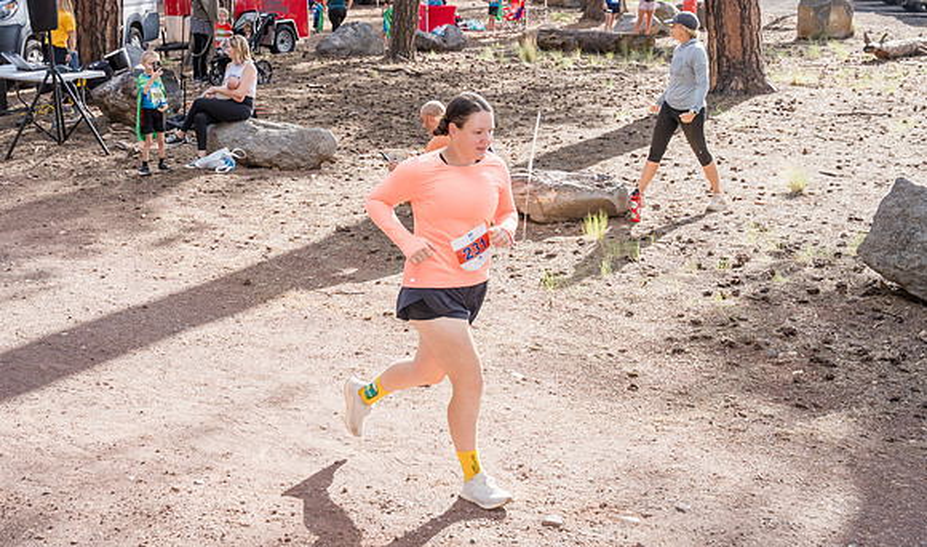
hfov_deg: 36.4
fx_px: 1410
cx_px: 414
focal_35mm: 57
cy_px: 207
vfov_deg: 21.9
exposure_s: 1/800
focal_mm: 49.1
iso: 800
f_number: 5
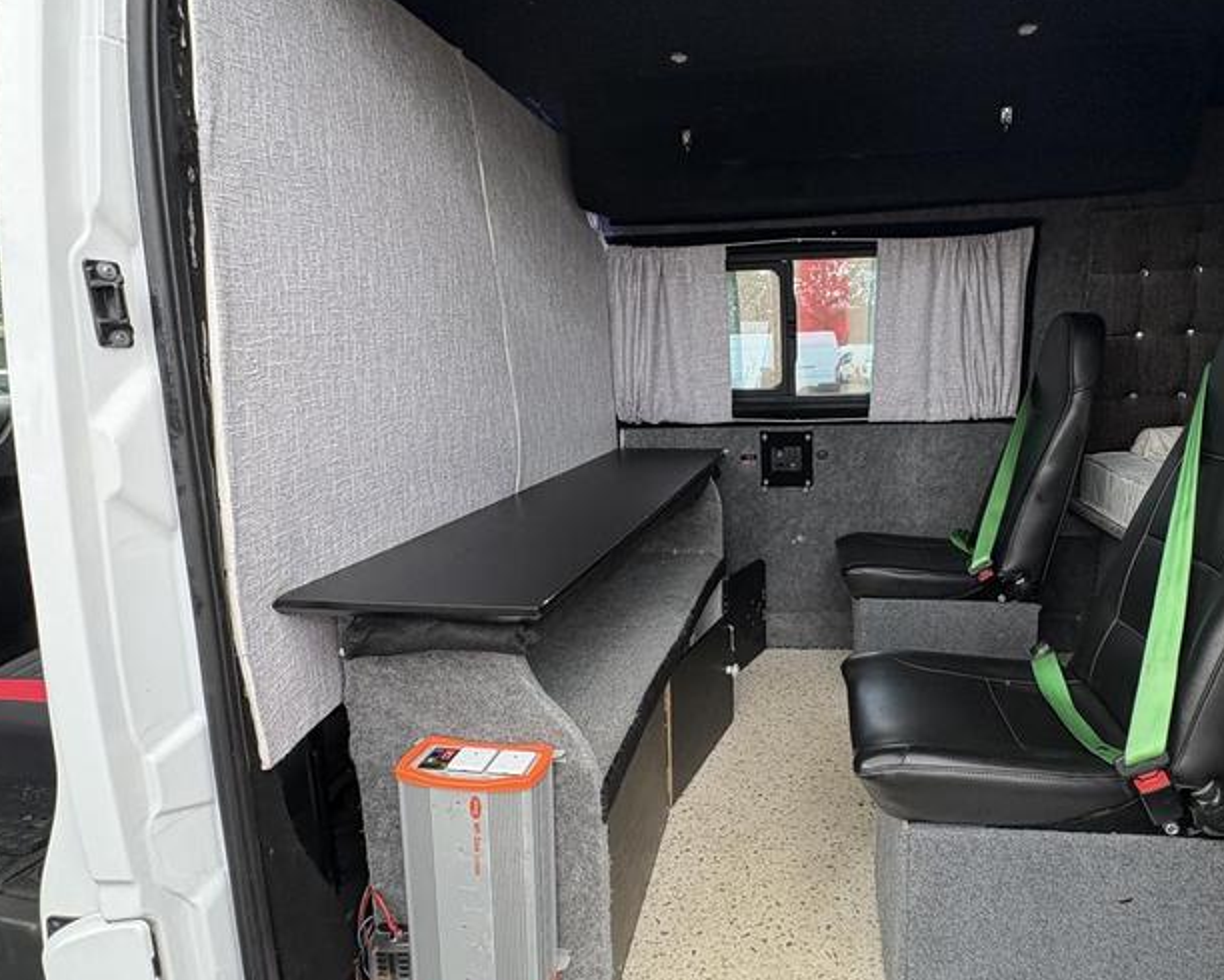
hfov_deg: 79.1
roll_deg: +1.3
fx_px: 725
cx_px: 754
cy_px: 500
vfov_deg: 68.1
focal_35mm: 20
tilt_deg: -4.1
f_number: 2.2
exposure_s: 1/136
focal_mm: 2.22
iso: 100
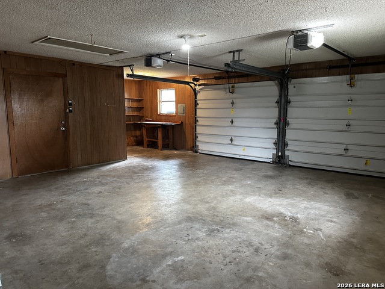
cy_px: 144
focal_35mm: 24
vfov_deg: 56.8
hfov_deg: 71.6
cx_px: 192
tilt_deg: -7.2
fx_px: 267
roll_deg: +0.4
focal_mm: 6.86
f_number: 1.78
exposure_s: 1/60
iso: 640
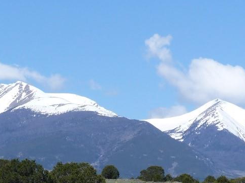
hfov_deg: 7.4
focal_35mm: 266
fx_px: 1882
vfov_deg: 5.6
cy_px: 190
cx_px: -29
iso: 100
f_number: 4
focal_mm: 16
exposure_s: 1/1000
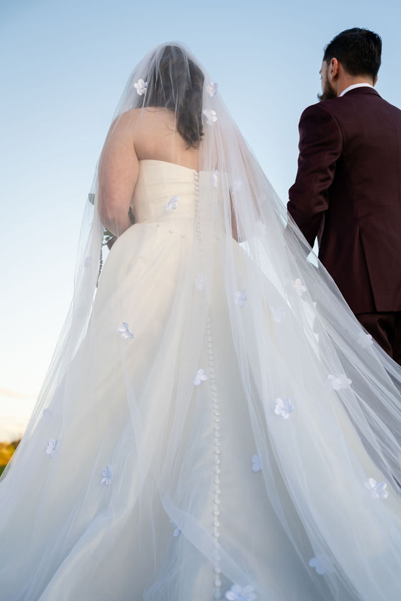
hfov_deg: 33.4
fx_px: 668
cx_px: 200
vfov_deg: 48.5
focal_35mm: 40
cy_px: 300
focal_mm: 40
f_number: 4
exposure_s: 1/125
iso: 100
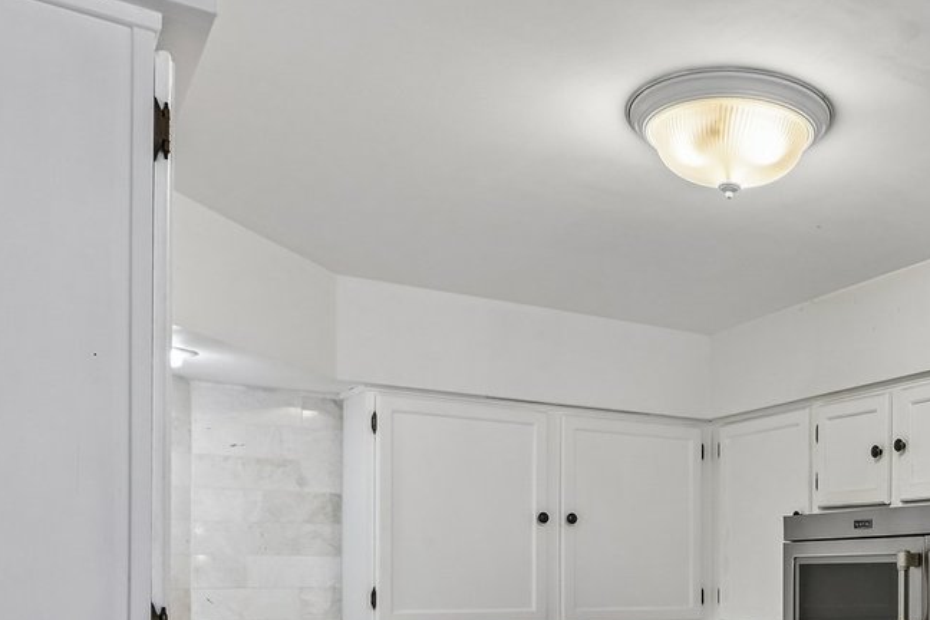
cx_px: 776
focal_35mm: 40
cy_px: 609
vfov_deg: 31.1
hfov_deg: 45.4
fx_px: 1033
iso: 400
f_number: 13
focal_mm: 16
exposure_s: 1/13
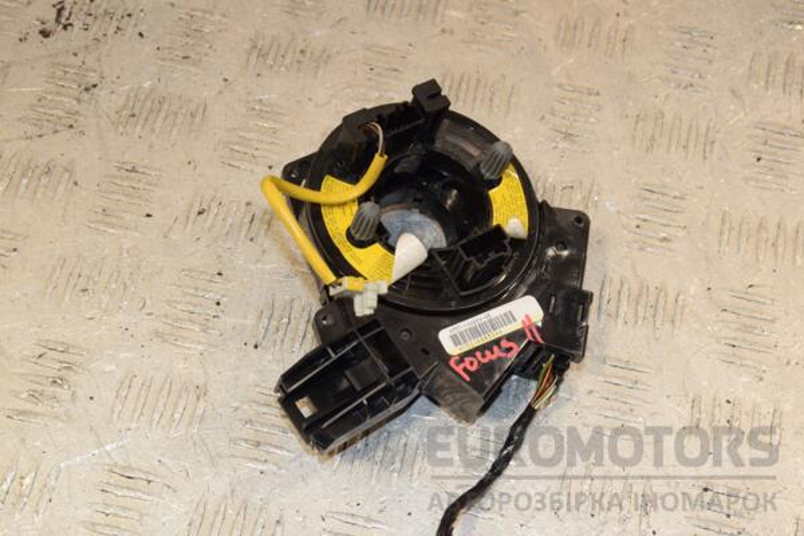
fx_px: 1507
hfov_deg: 29.9
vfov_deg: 20.2
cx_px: 402
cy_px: 268
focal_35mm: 68
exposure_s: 1/200
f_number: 10
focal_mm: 45
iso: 800
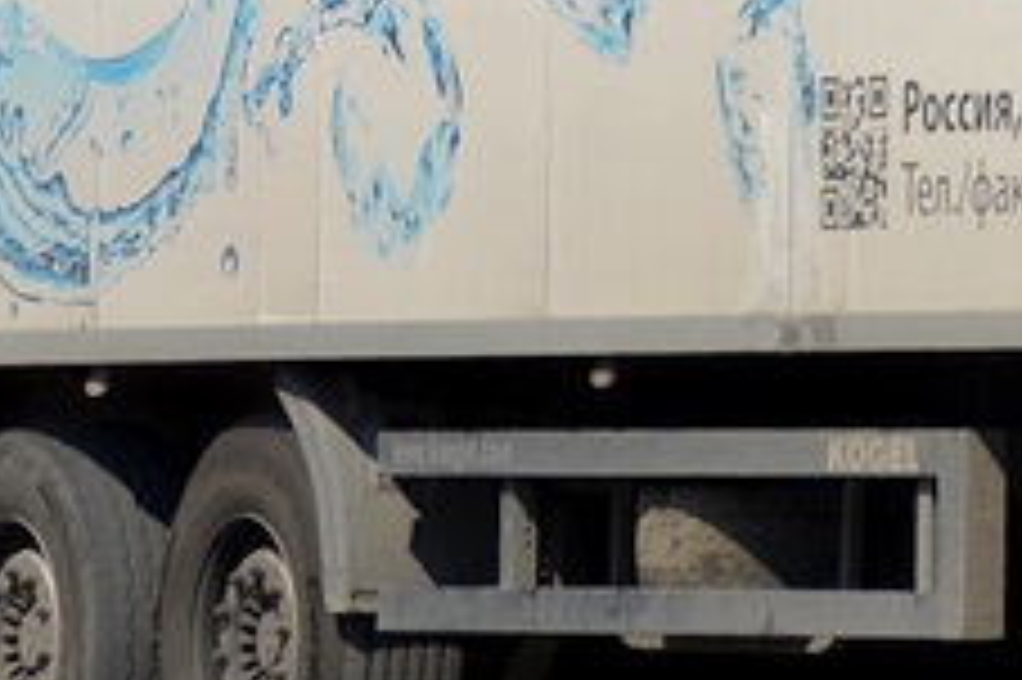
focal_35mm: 491
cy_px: -561
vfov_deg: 2.8
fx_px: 13928
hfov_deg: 4.2
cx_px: 1747
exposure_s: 1/2000
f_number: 7.1
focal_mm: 62
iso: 400
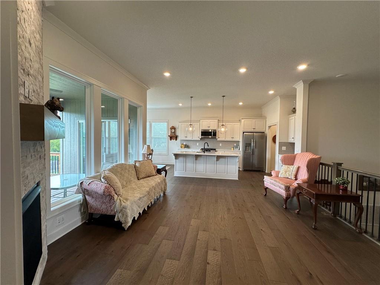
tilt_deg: -1.5
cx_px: 190
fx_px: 154
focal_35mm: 14
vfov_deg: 85.7
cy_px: 142
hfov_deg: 102.1
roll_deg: -1.3
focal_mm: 2.22
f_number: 2.2
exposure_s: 1/120
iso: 125
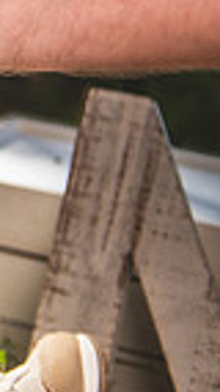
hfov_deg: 5.4
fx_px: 2124
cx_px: -553
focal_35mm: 204
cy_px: -29
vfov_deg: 10.5
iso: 100
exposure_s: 1/800
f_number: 2.8
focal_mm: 48
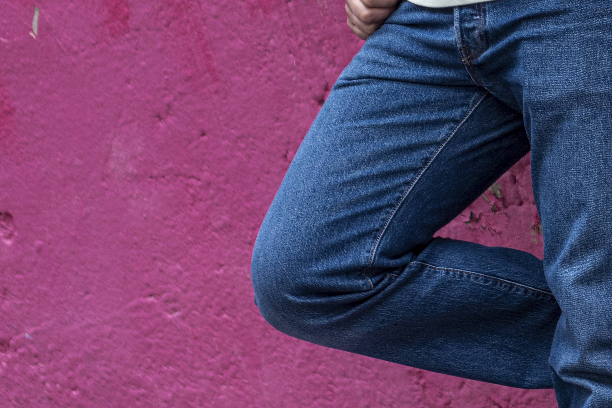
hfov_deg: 8.9
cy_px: -210
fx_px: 3858
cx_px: 843
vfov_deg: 6.0
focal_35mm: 227
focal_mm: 70
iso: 100
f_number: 2.8
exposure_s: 1/500
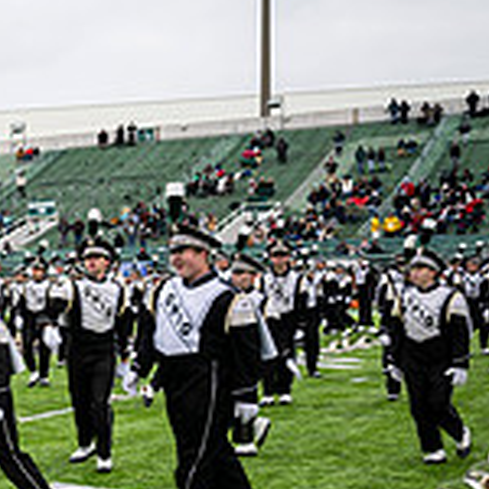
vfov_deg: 21.8
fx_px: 1263
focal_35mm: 79
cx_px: -300
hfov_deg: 18.6
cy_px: 318
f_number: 2.8
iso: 100
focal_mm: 24
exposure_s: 1/500
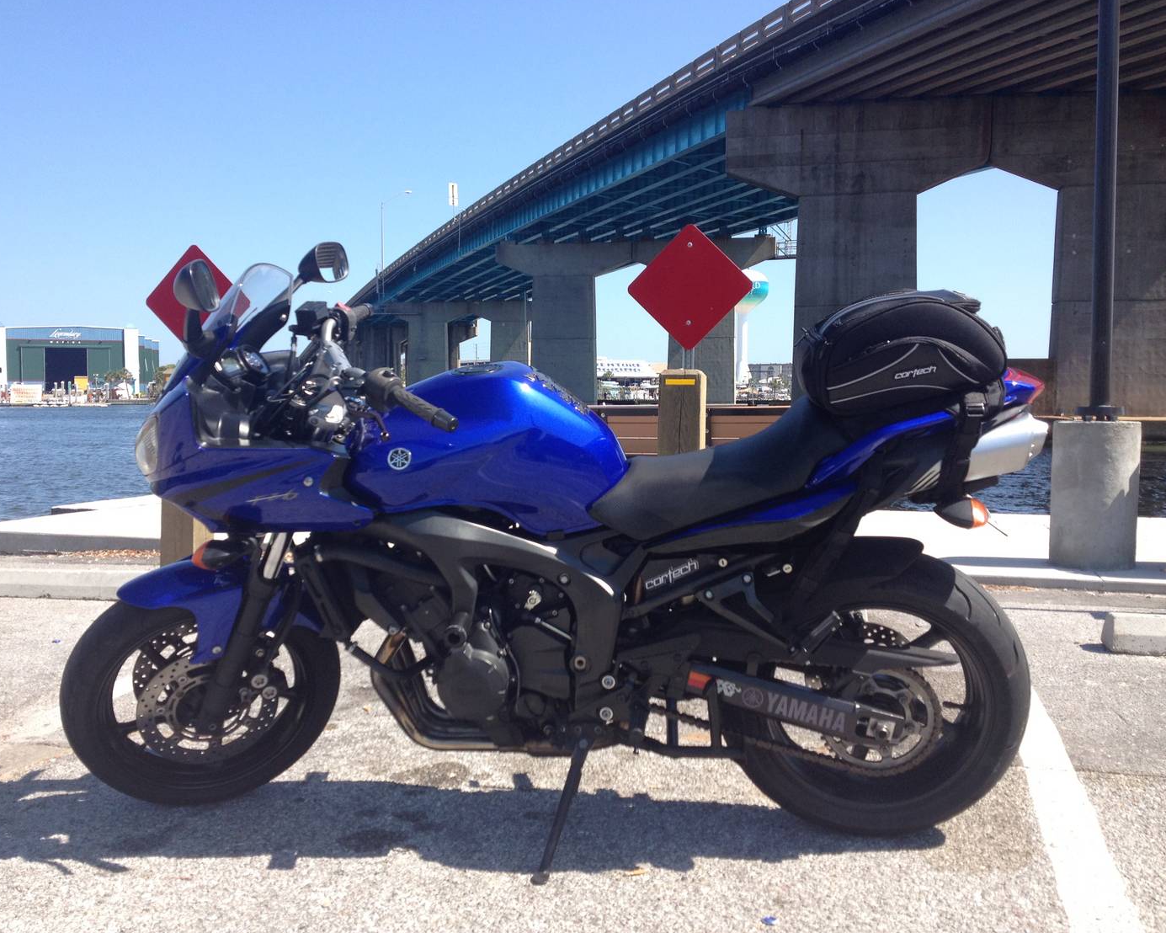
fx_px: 1277
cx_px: 538
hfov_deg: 49.0
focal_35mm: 37
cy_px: 464
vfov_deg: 40.1
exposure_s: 1/863
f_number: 2.4
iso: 50
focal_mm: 4.28
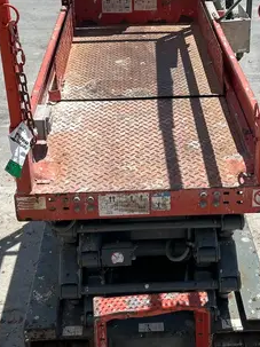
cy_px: 135
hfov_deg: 23.2
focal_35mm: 63
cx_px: 156
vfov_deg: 30.6
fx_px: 631
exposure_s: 1/5587
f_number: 1.5
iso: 50
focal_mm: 5.7
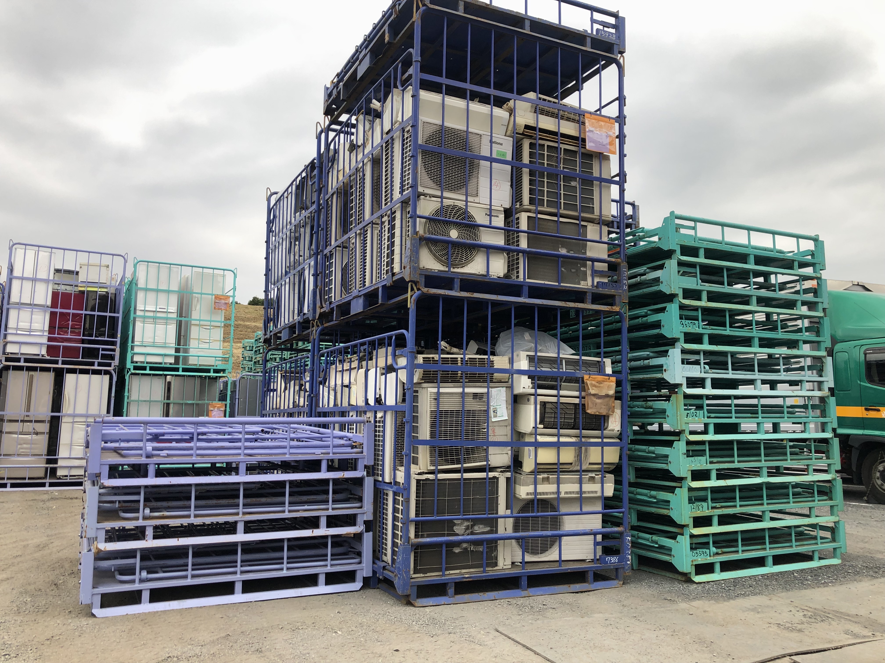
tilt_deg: +10.0
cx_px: 442
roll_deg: +0.9
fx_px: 716
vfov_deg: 49.7
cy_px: 332
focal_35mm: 28
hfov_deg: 63.4
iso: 25
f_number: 1.8
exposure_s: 1/175
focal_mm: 3.99
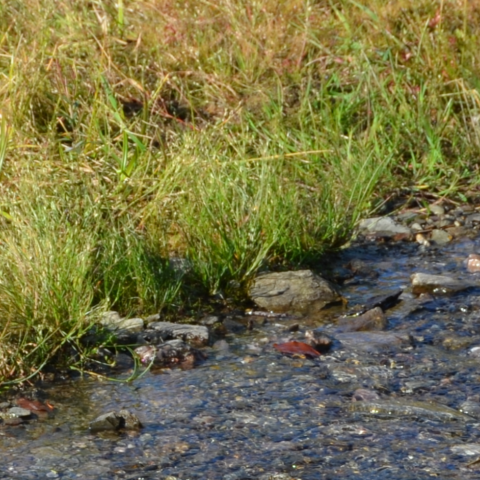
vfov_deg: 4.8
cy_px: 541
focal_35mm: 366
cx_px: 221
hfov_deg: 4.8
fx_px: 5745
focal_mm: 55
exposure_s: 1/200
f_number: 7.1
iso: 100
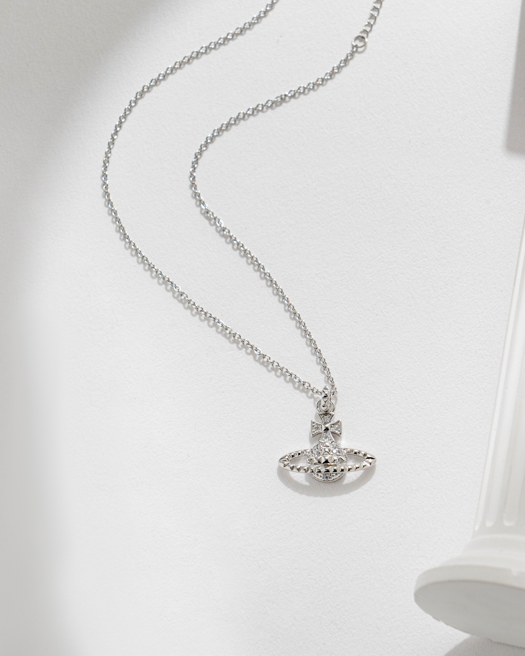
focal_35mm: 101
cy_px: 183
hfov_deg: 15.2
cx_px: 277
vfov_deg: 18.9
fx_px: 1962
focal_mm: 70
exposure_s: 1/100
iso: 250
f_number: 13
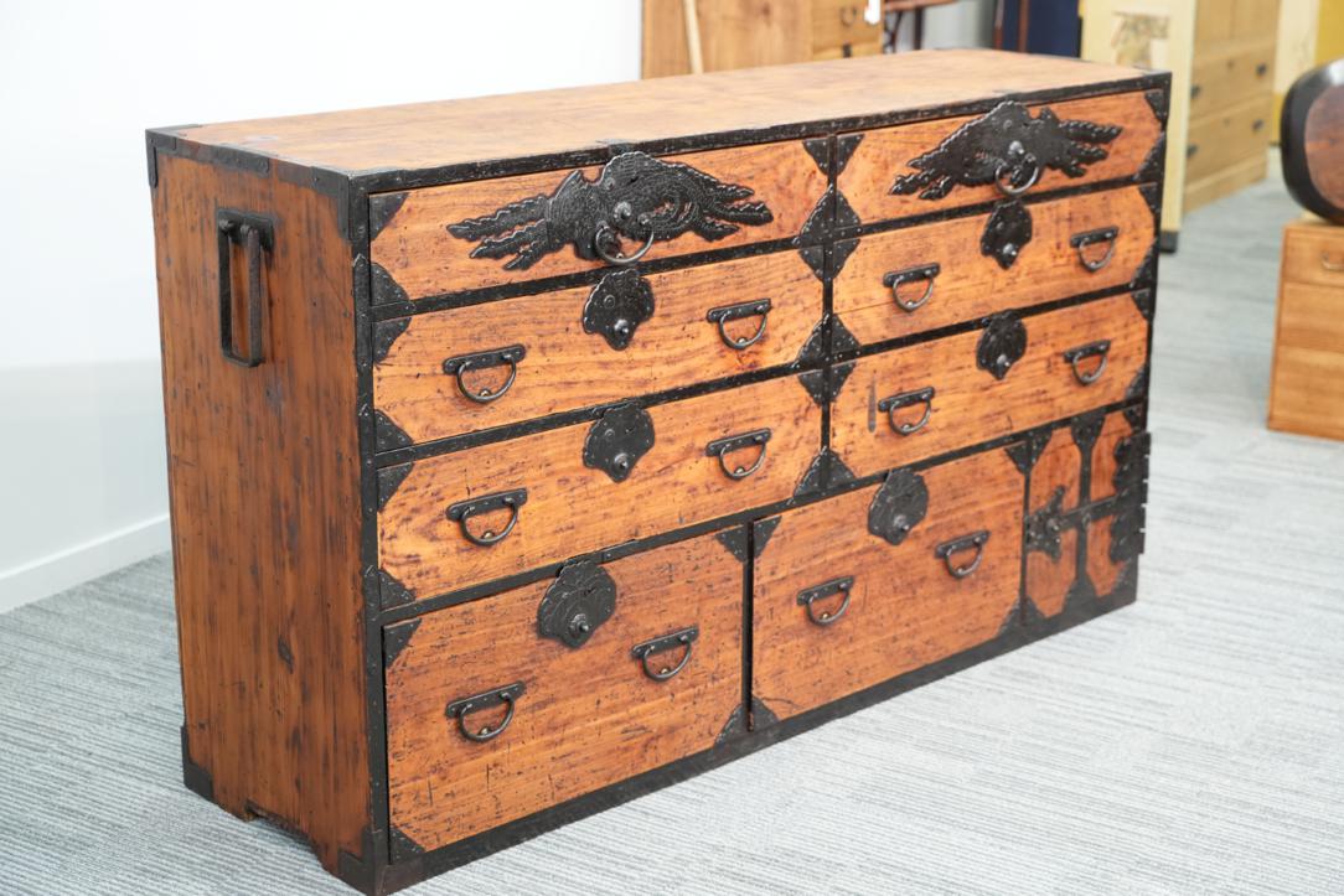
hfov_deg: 35.0
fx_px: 2128
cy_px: 448
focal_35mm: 57
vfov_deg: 23.8
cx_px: 672
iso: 2500
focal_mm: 57
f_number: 4
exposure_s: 1/60
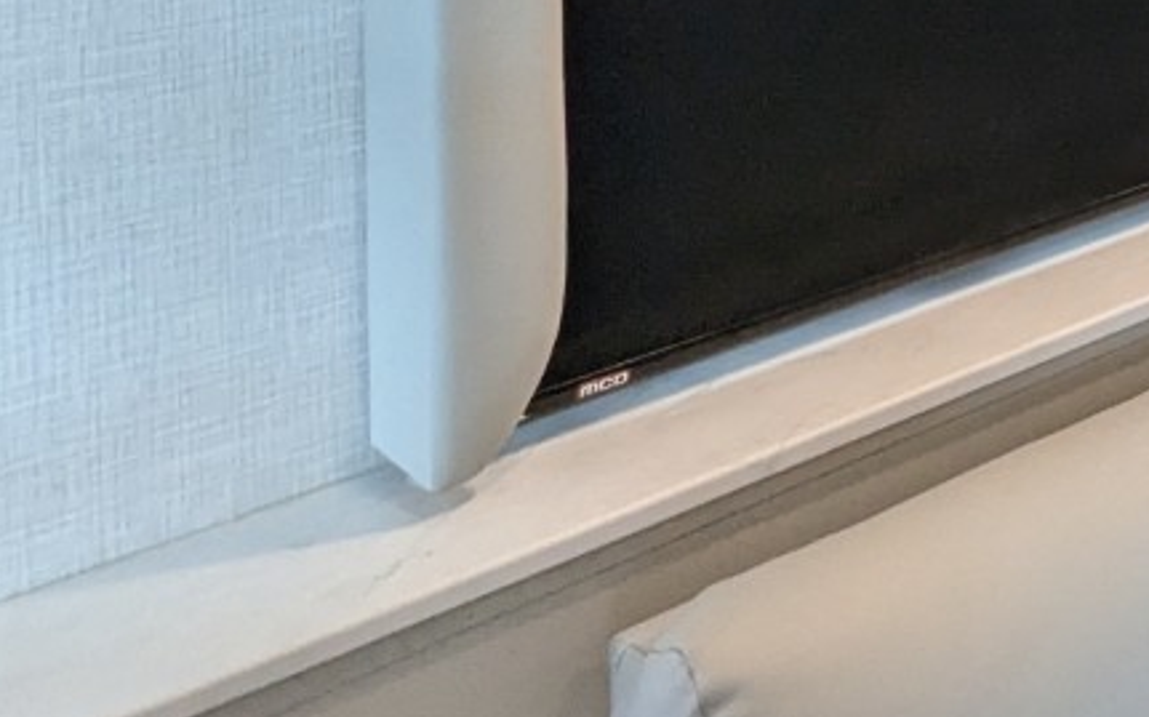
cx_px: 1590
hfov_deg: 28.4
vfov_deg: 19.7
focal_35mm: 55
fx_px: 1722
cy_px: -424
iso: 308
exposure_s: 1/160
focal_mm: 2.35
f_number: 2.2
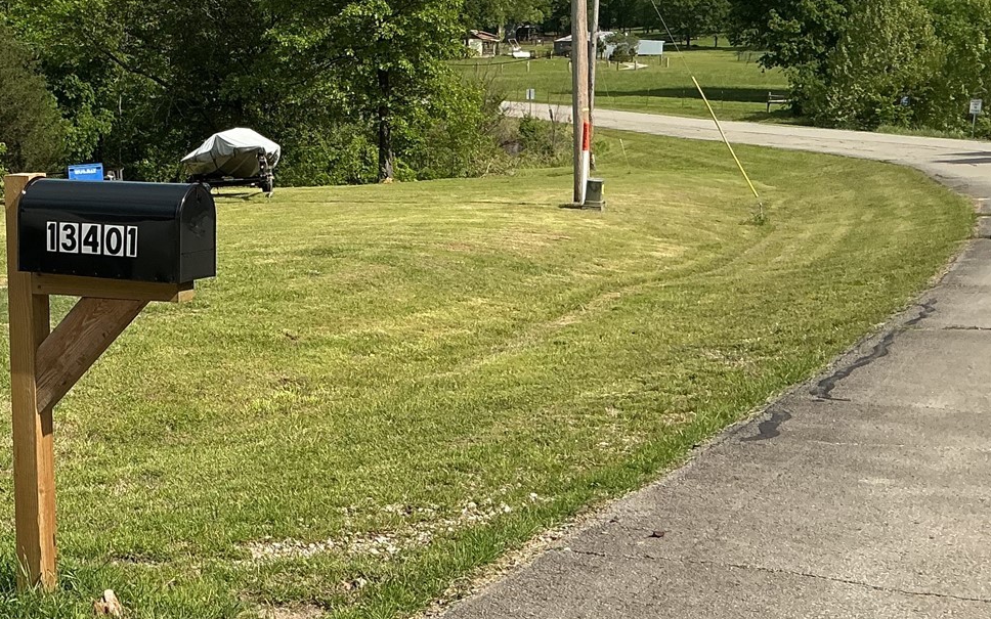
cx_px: 29
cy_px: 258
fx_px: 1647
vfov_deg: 21.3
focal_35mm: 61
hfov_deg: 31.3
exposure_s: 1/1848
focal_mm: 3
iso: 25
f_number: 1.8
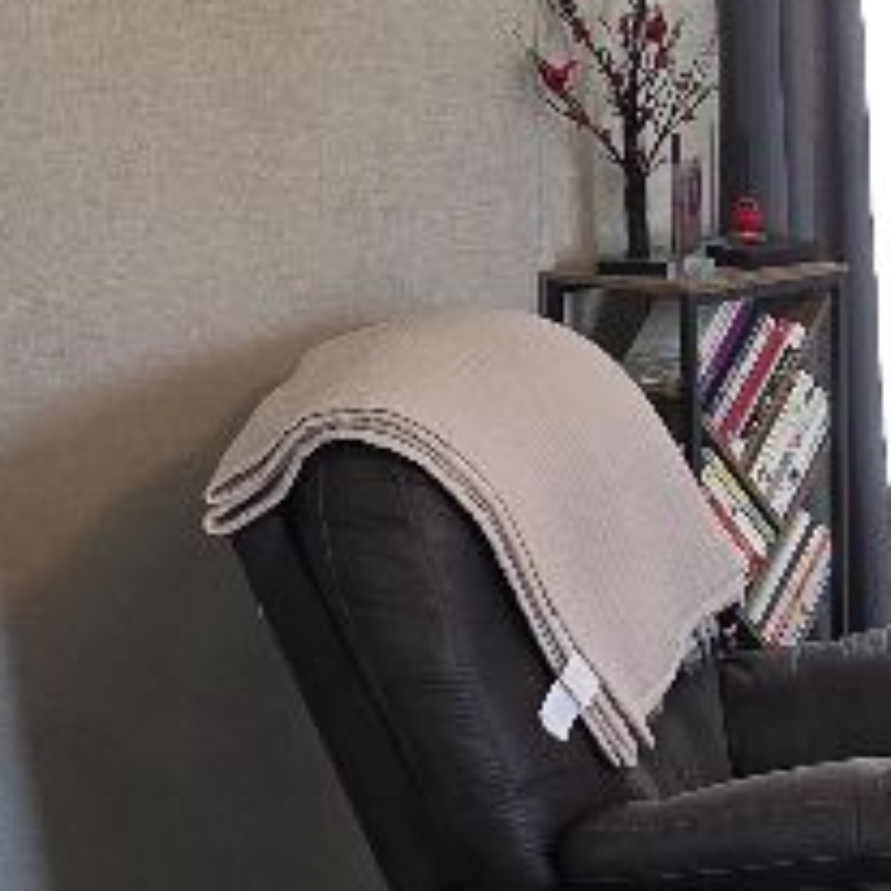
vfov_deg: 14.8
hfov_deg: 13.6
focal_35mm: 118
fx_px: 3436
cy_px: 564
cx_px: 1455
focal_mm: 6.3
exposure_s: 1/60
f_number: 1.7
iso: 80
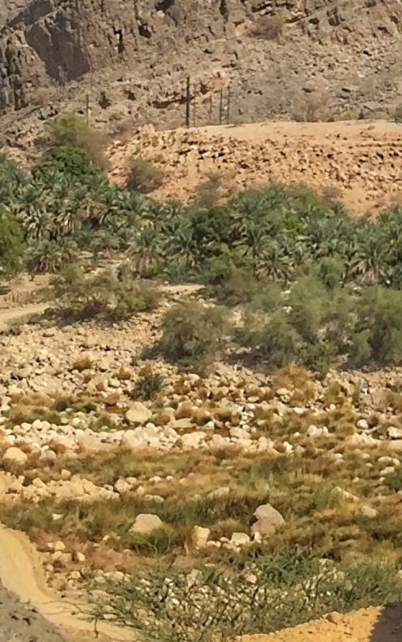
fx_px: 2225
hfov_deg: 9.9
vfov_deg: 15.9
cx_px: 657
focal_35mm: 127
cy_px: -92
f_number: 2.2
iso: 32
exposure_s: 1/4405
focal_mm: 4.15
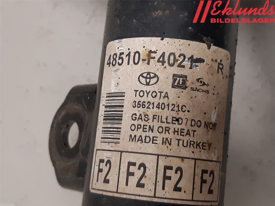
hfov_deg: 67.3
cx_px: 138
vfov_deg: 53.1
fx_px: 207
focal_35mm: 26
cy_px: 103
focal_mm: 3.93
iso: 200
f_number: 1.7
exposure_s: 1/50
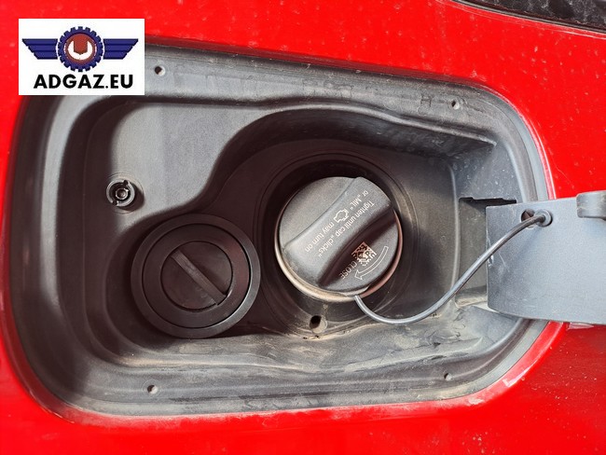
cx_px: 303
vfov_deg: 54.9
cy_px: 228
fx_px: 438
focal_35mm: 25
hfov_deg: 69.4
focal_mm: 4.65
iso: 32
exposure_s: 1/194
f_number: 1.8
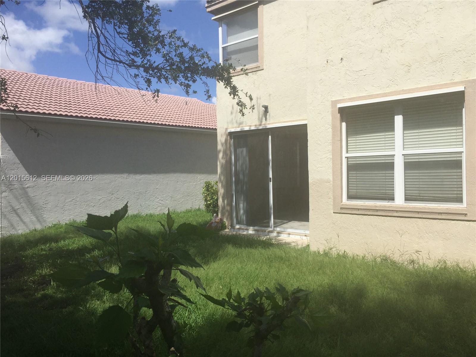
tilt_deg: -0.8
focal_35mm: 29
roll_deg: -0.2
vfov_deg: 48.2
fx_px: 399
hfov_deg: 61.7
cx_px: 238
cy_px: 178
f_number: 2.2
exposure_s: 1/2639
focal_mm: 4.15
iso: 32
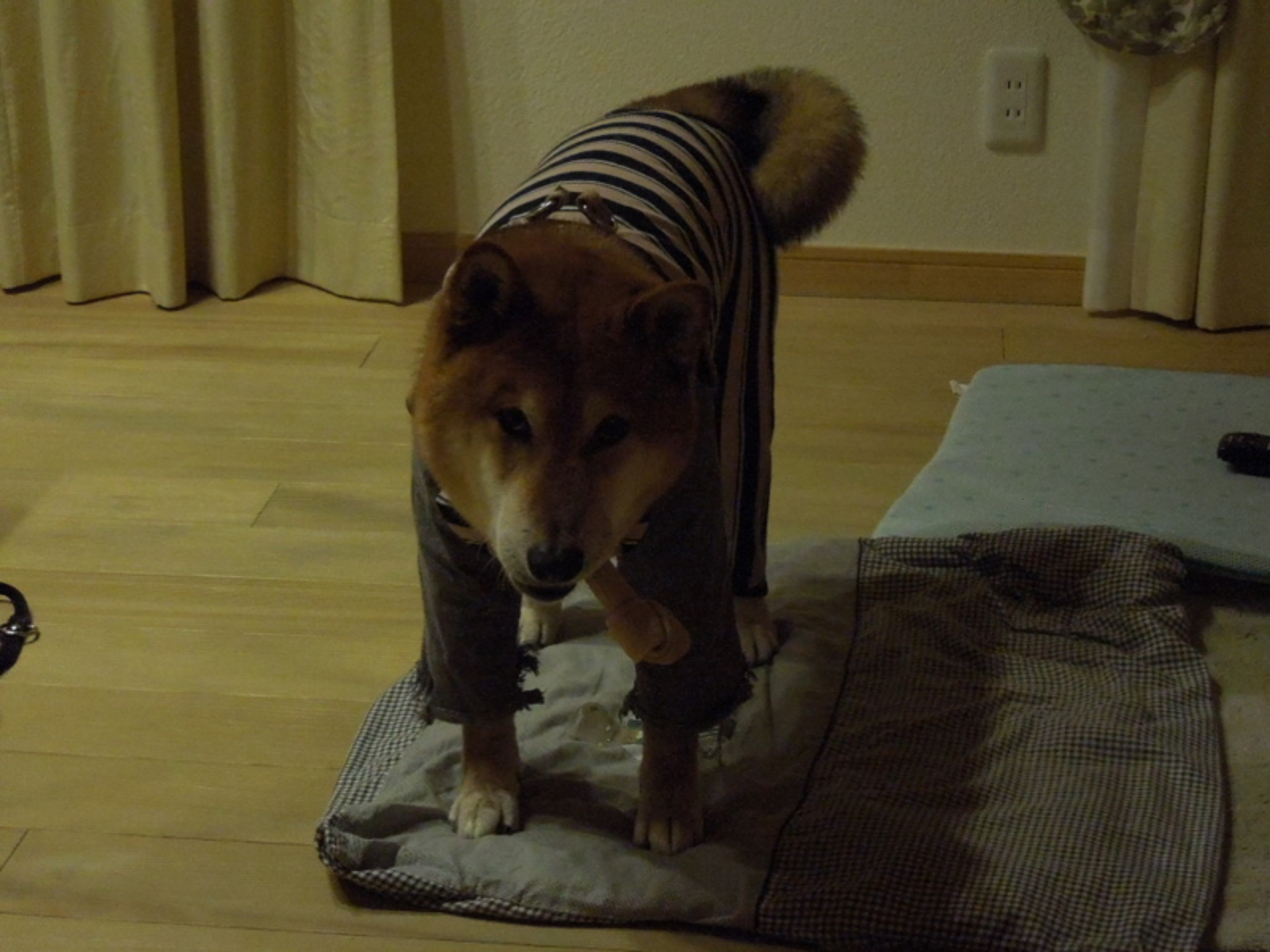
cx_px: 635
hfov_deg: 28.2
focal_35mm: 69
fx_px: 2531
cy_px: 476
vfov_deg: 21.3
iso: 1600
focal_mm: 12.5
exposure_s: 1/30
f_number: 4.4
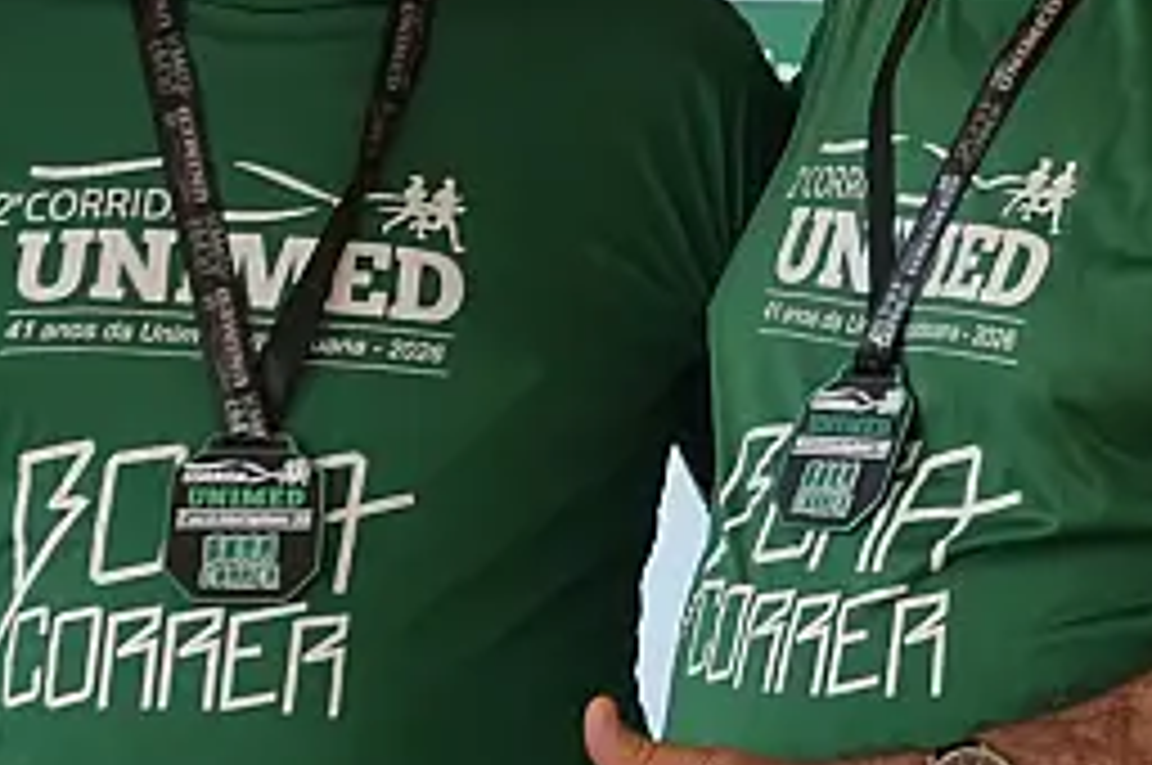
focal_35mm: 375
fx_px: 11985
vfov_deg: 3.6
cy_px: -216
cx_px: 1521
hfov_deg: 5.5
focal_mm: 50
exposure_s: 1/125
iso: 200
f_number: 5.6
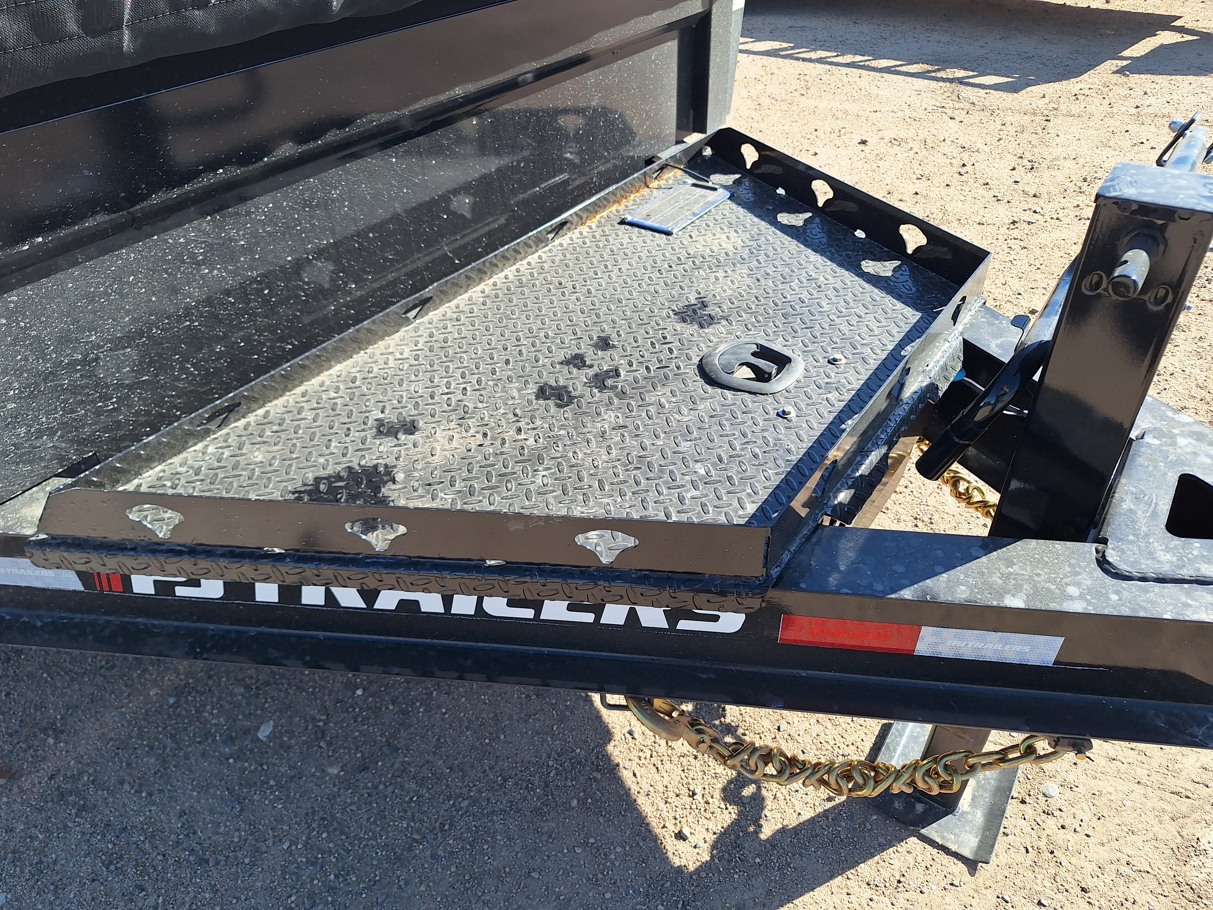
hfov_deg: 73.9
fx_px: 806
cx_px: 606
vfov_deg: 58.9
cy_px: 455
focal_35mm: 23
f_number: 1.8
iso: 40
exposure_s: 1/1307
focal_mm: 5.54
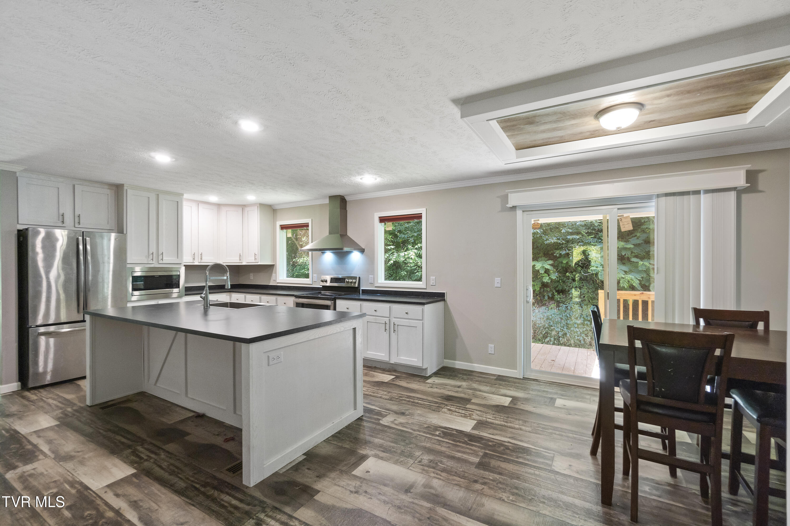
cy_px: 263
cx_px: 395
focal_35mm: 15
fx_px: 329
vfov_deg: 77.3
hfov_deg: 100.4
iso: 320
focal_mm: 10
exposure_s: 1/15
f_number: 7.1
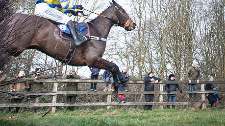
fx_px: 346
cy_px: -52
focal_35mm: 58
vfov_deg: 18.7
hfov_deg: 33.9
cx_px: 206
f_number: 8
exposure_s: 1/1000
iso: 2000
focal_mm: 19
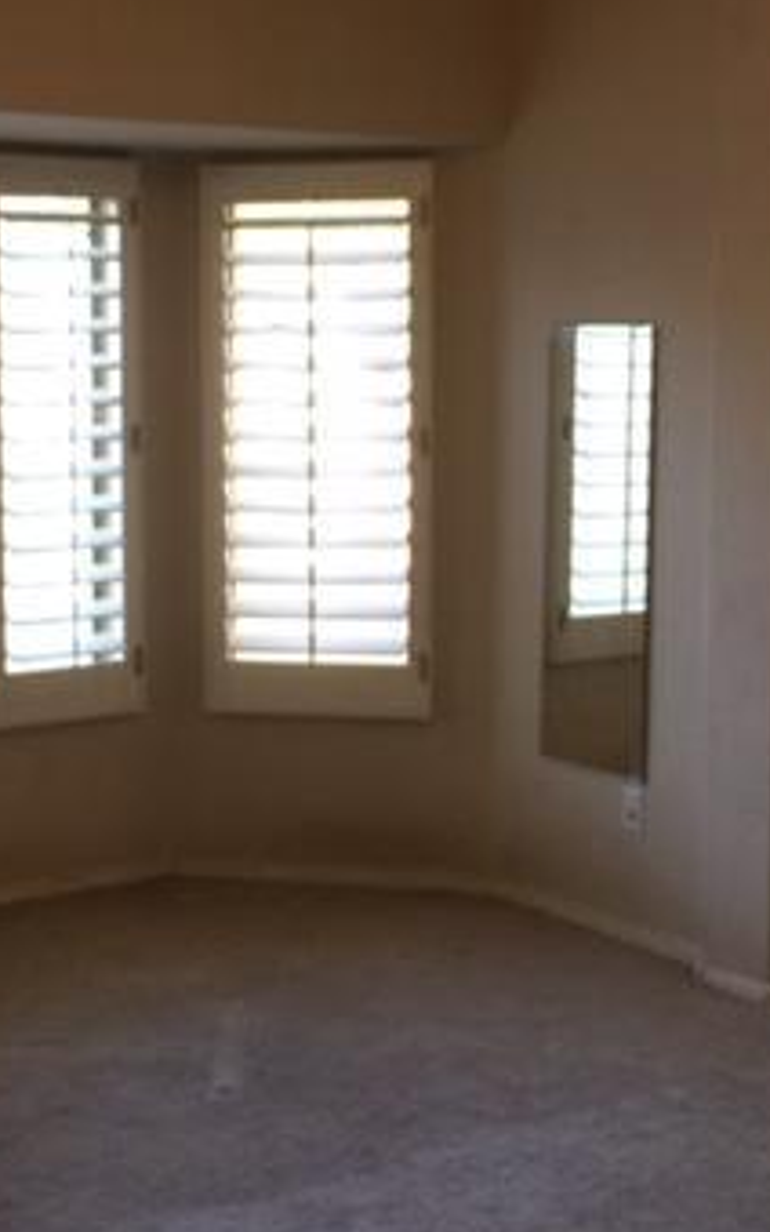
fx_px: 1947
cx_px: 243
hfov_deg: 22.3
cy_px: 523
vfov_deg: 35.0
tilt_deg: -3.7
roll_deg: +0.3
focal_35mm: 58
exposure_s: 1/15
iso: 80
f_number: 2.2
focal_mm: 4.15
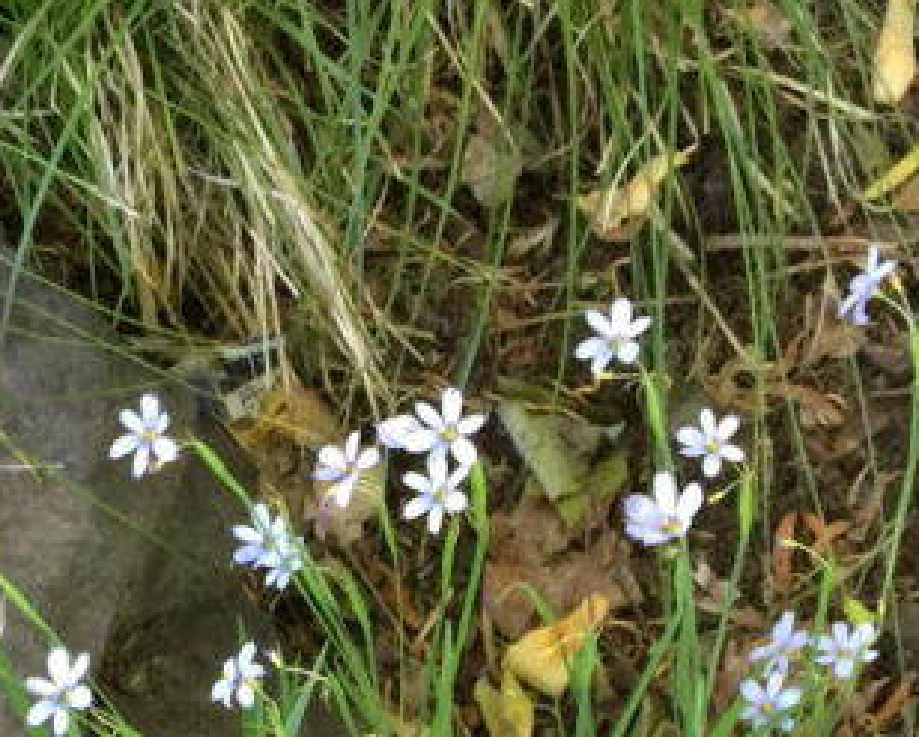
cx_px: 164
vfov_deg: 14.6
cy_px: 1271
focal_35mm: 94
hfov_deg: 20.1
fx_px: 2559
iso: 50
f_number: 2.2
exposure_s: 1/15
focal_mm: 4.15
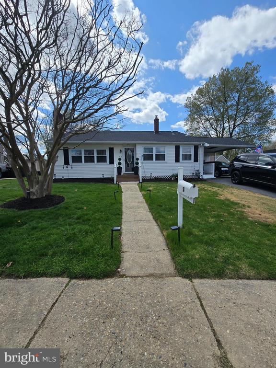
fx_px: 138
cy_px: 184
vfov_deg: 106.2
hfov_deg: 89.9
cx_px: 138
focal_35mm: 13
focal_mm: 2.2
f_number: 2.2
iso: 50
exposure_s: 1/3647
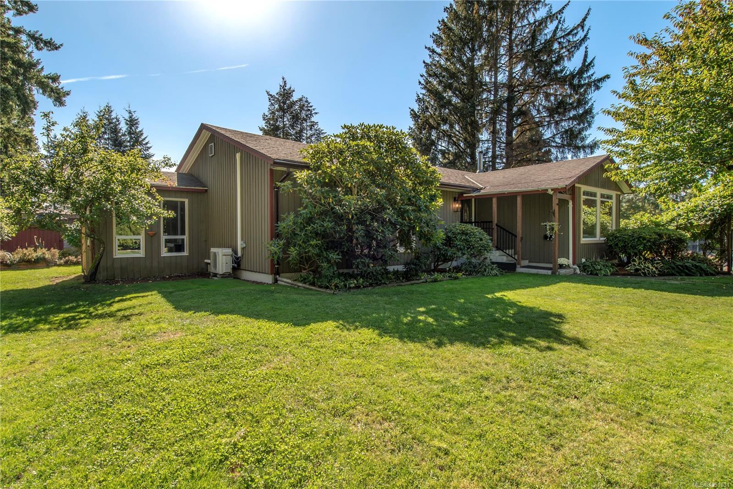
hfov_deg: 90.0
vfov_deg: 67.4
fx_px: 366
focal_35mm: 18
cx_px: 366
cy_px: 244
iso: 160
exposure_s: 1/125
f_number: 14
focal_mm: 12
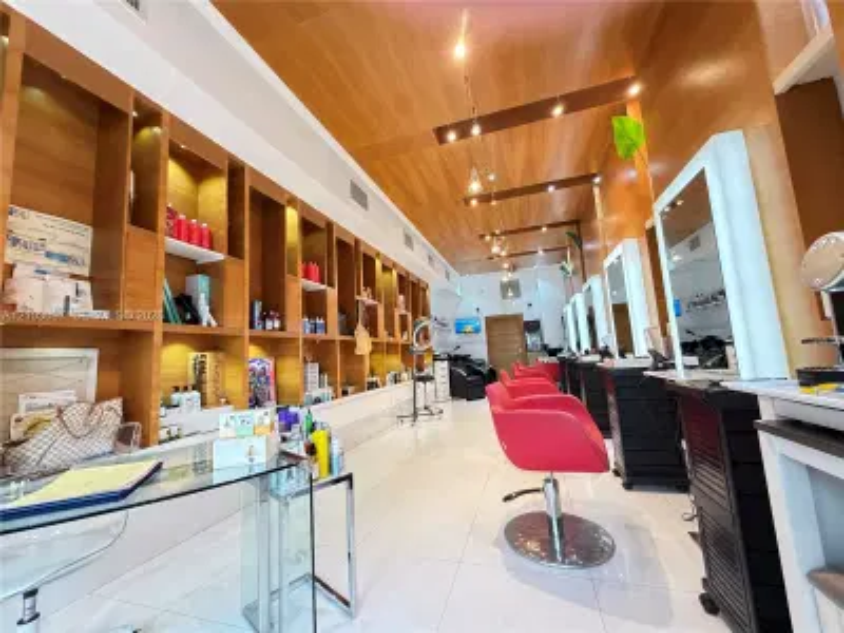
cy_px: 316
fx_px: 341
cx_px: 422
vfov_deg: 85.7
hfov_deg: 102.1
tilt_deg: +6.3
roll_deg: +4.6
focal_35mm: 14
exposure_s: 1/60
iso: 500
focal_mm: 2.22
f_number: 2.2
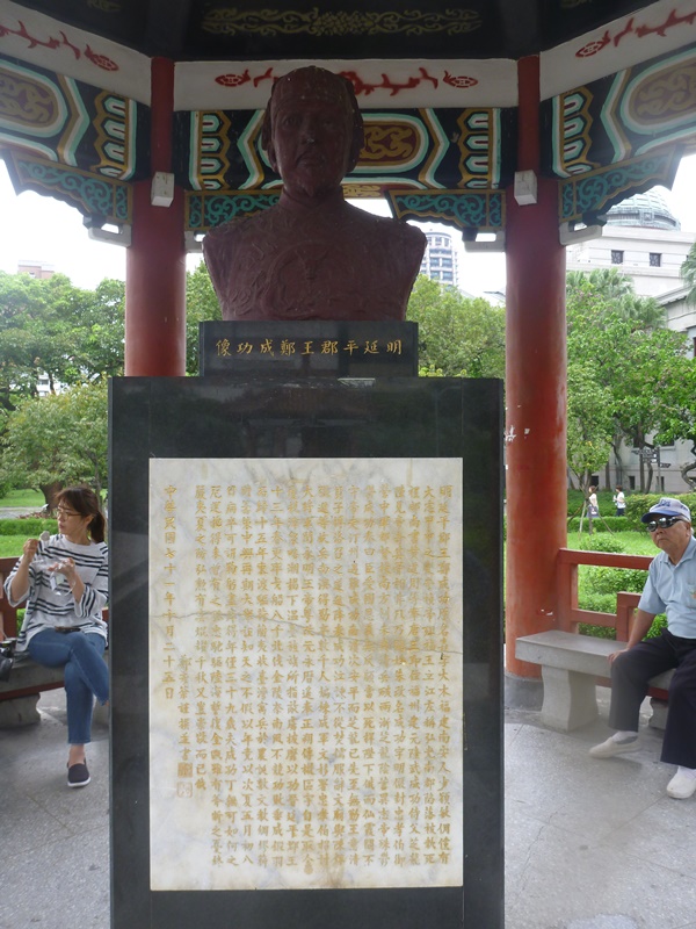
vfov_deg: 63.4
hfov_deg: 49.7
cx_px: 348
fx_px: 751
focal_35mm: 28
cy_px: 464
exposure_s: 1/125
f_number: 3.3
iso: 100
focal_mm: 4.9
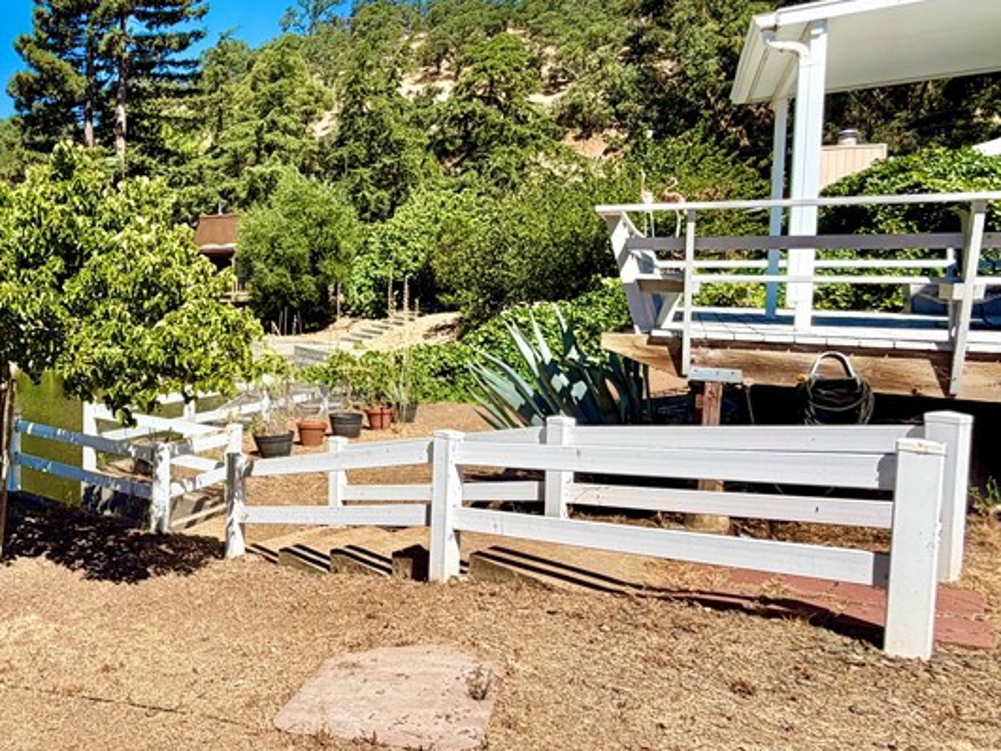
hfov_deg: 54.7
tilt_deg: -2.5
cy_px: 319
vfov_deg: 51.1
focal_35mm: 27
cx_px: 60
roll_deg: -1.2
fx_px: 781
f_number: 2.2
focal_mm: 2.22
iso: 20
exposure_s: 1/914
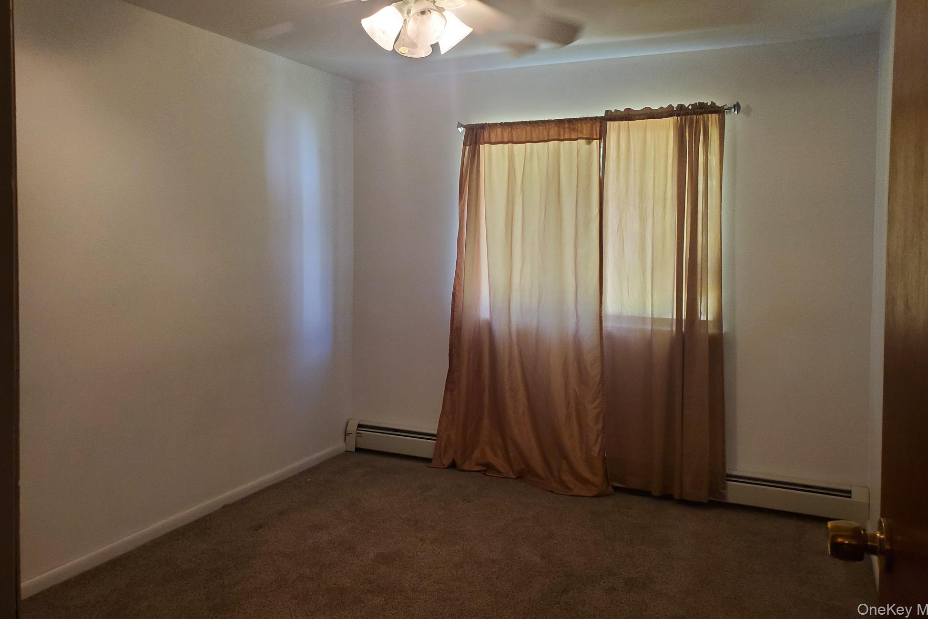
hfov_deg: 65.5
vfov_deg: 46.2
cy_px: 260
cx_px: 474
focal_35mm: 28
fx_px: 722
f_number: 2.4
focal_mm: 4.3
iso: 250
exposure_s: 1/60
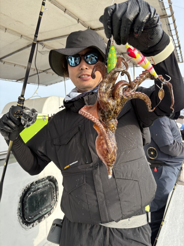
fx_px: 184
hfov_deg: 53.1
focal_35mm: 26
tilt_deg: -1.1
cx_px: 92
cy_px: 123
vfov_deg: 67.3
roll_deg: -2.7
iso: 64
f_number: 1.6
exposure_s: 1/612
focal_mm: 5.96
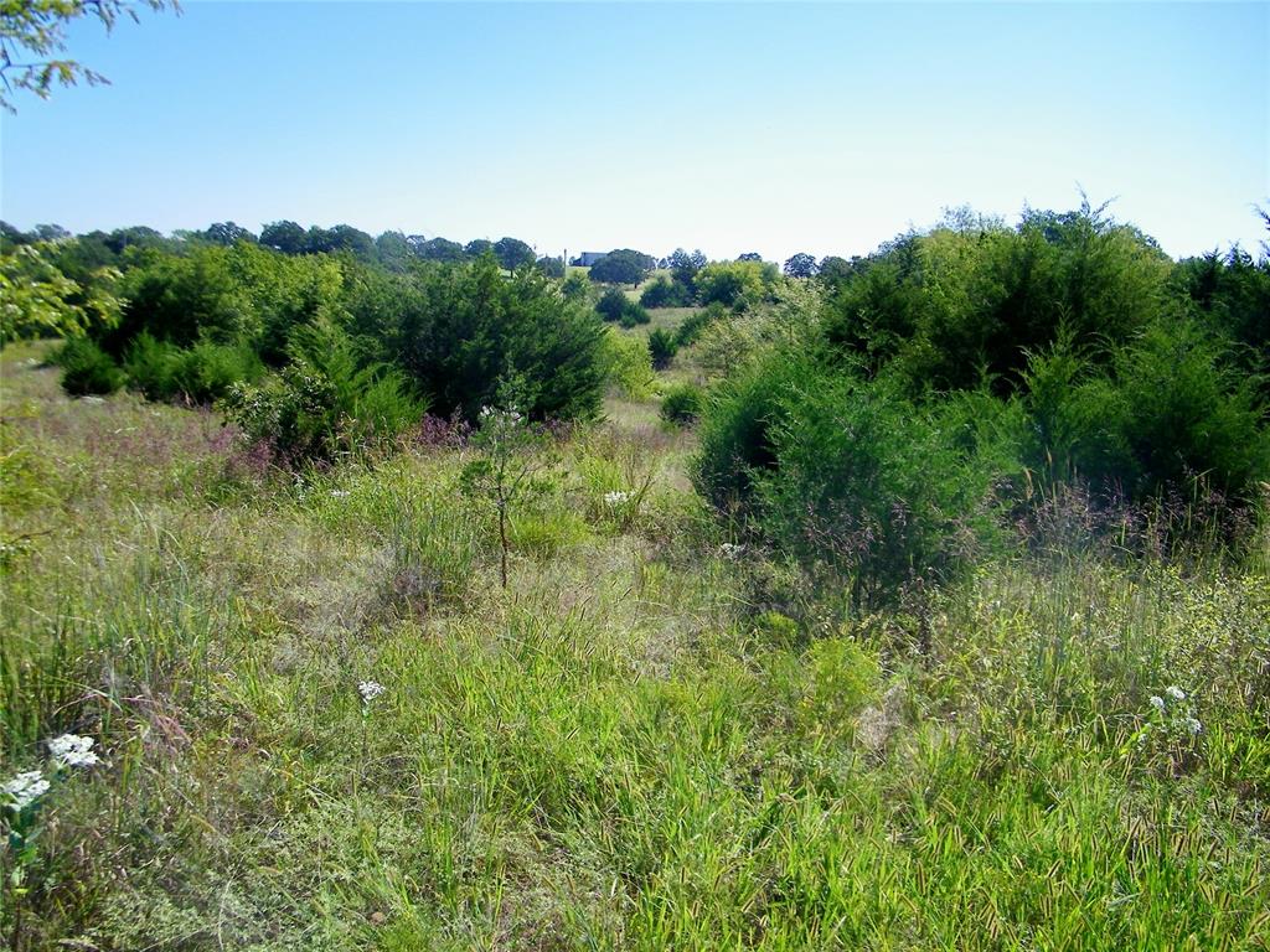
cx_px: 635
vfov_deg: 49.7
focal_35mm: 28
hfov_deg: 63.4
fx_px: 1027
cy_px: 476
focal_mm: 5
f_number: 7
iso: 80
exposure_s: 1/250
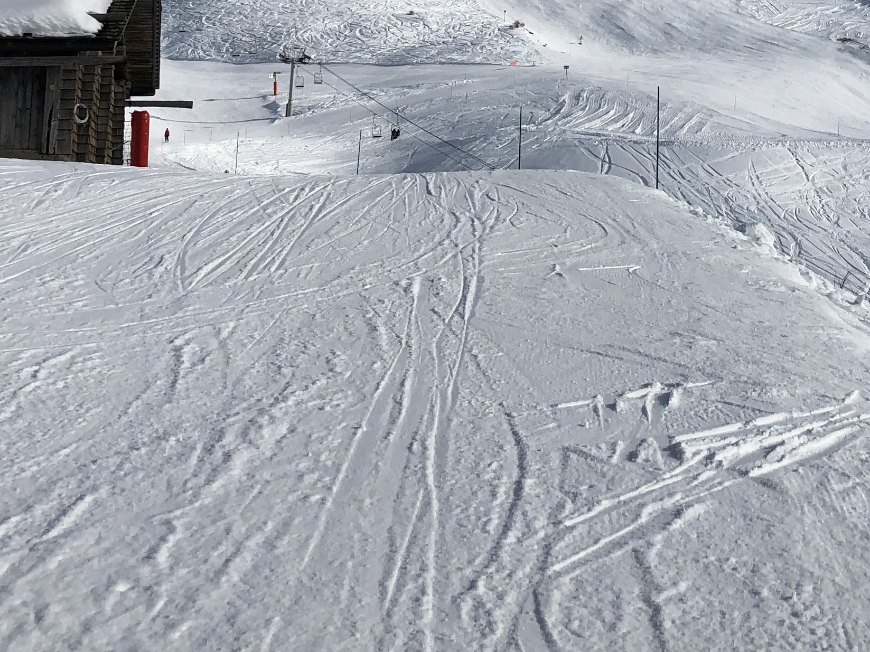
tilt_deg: +9.6
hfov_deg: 28.2
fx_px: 1709
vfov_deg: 20.8
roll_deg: +2.6
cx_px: 635
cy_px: -28
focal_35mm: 68
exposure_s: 1/4000
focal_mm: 4
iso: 25
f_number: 1.8
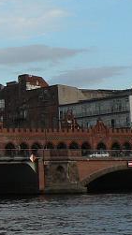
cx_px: -82
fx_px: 779
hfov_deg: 9.4
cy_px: 73
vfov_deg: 17.1
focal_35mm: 125
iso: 80
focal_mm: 6
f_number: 4.5
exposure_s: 1/400
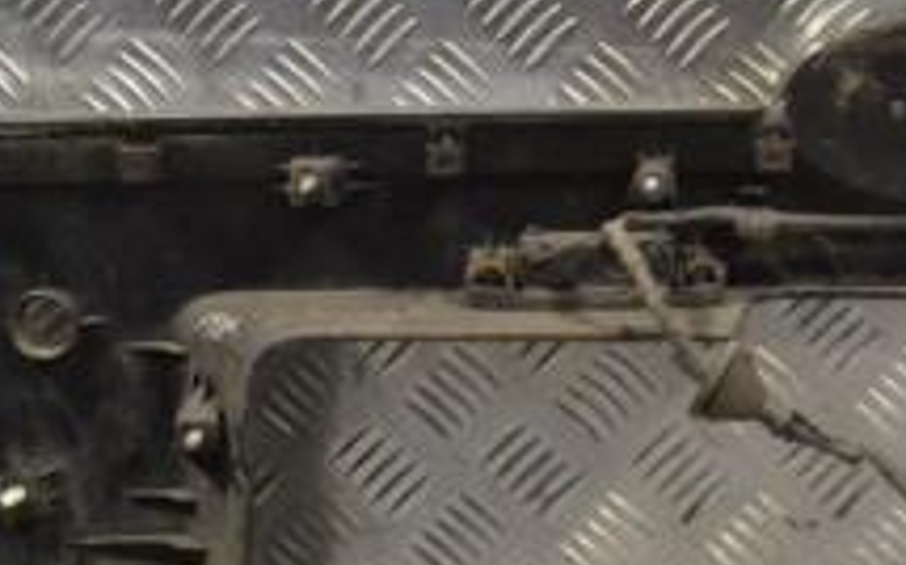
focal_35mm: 111
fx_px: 2739
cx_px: 948
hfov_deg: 18.2
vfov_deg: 11.8
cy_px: 240
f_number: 8
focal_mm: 26
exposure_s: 1/250
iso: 3200
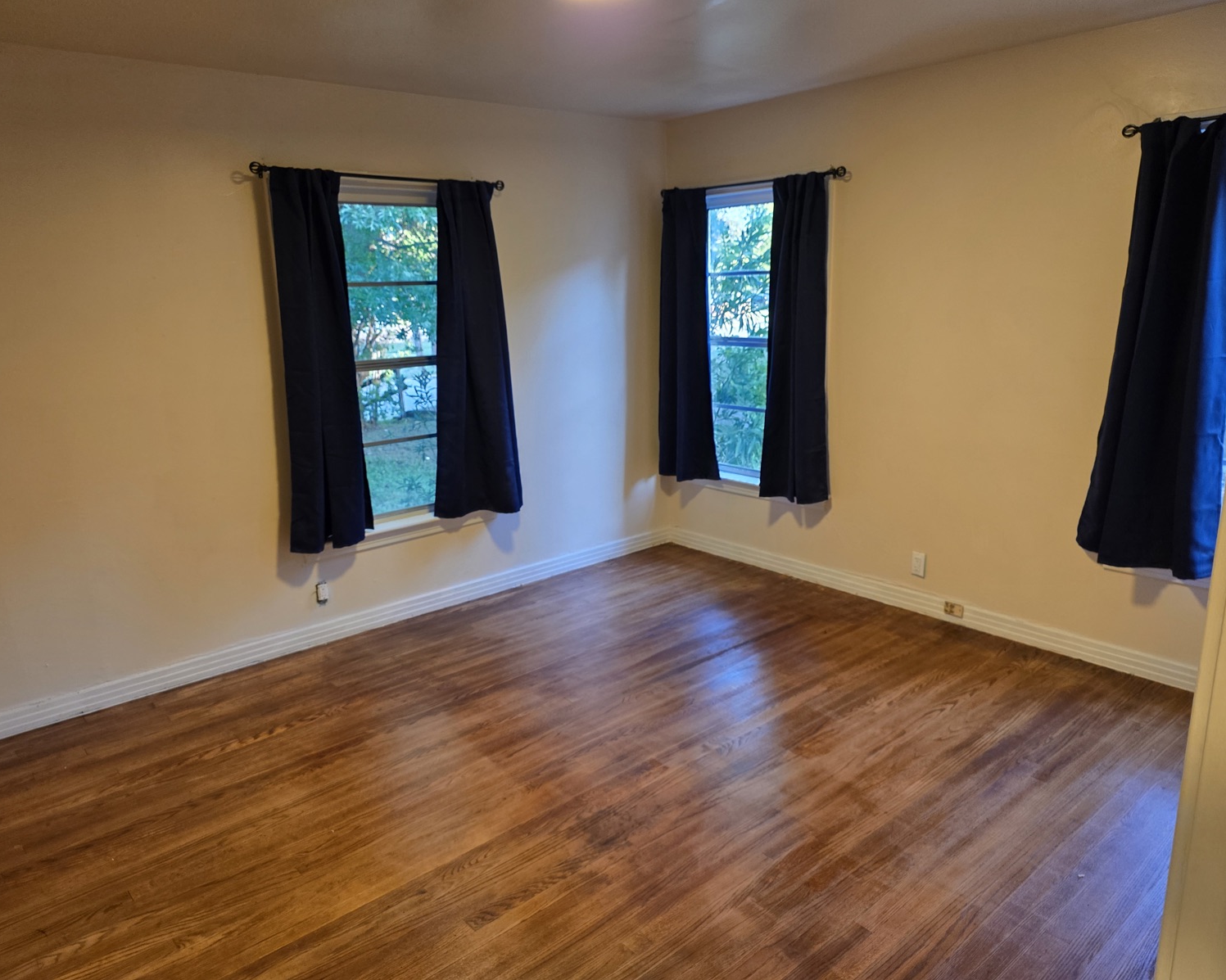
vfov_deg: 58.8
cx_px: 604
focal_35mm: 24
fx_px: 871
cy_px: 490
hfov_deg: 70.3
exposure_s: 1/120
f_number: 1.7
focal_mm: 6.25
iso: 250
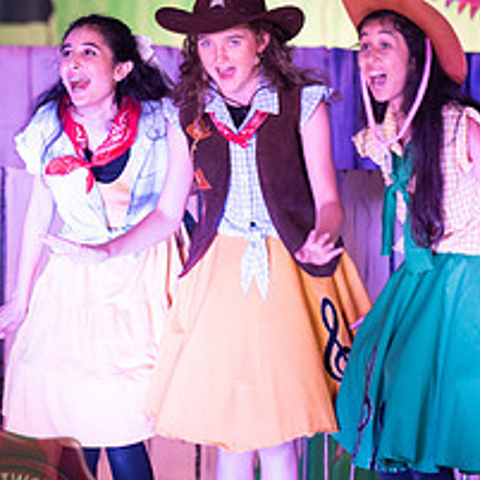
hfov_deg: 5.4
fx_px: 5083
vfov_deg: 5.4
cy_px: 172
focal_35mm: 324
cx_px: 236
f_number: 2.8
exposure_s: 1/200
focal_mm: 170
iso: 900
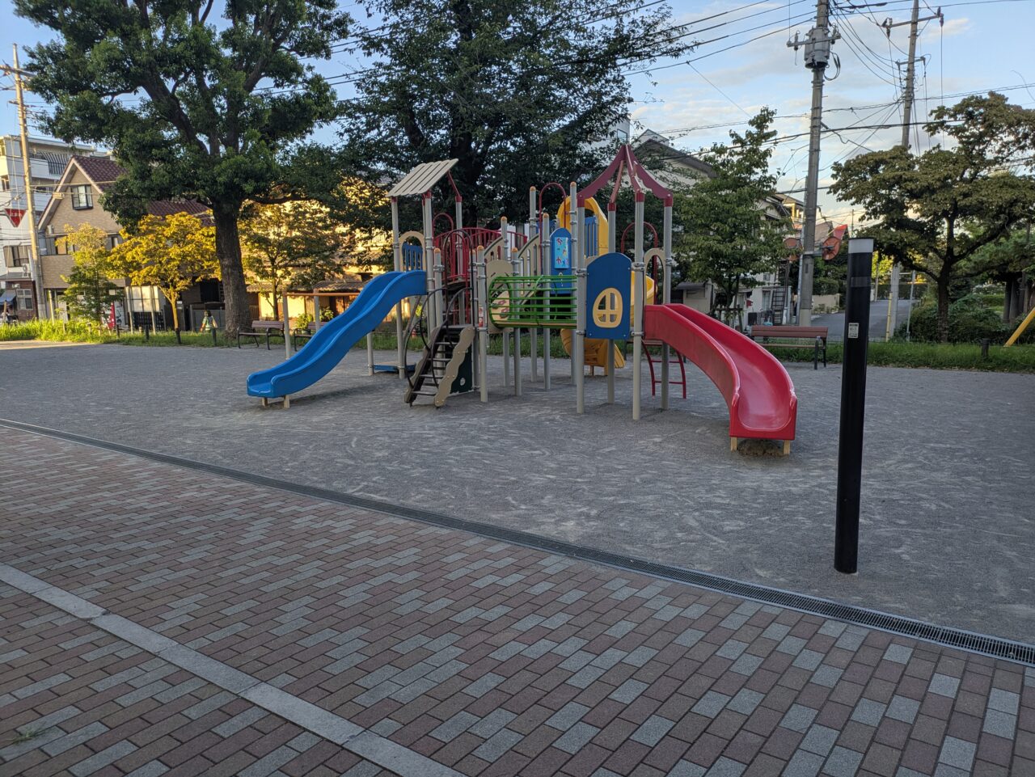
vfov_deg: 54.9
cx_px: 518
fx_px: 748
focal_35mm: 25
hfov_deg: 69.4
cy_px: 388
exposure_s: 1/421
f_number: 1.89
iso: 42
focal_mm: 5.43
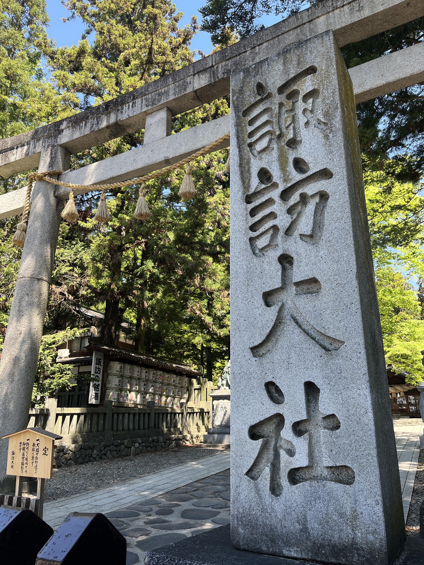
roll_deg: +0.5
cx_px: 212
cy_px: 282
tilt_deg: +20.7
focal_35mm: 26
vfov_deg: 67.3
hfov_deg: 53.1
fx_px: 425
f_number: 1.6
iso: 50
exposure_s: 1/375
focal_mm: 5.1
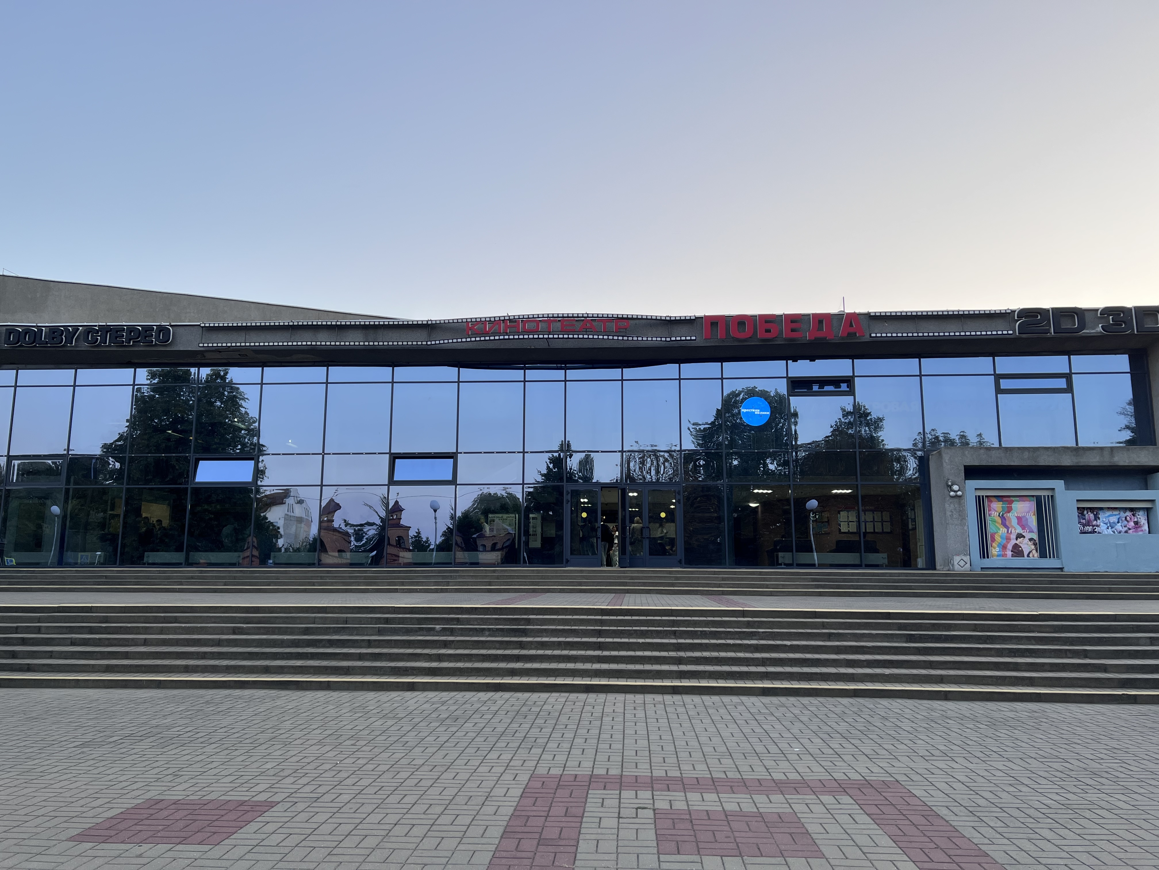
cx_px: 580
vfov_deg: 53.1
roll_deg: -0.3
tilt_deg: +8.7
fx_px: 871
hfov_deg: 67.3
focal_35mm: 26
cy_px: 435
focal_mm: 5.7
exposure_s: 1/180
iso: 40
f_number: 1.5
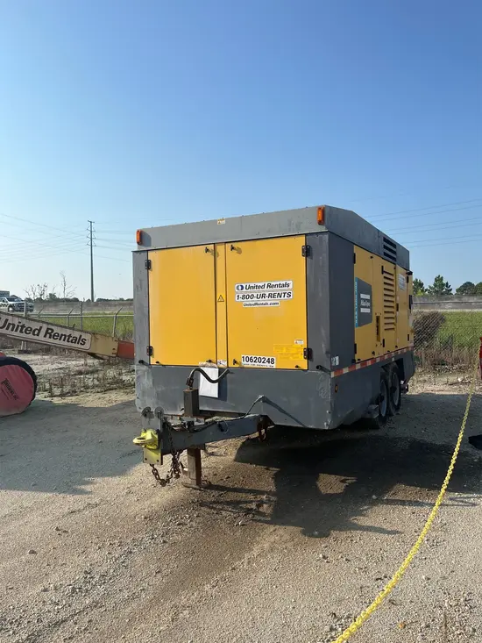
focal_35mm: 26
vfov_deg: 67.3
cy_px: 322
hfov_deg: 53.1
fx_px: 483
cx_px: 241
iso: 50
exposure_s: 1/3876
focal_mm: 5.1
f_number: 1.6
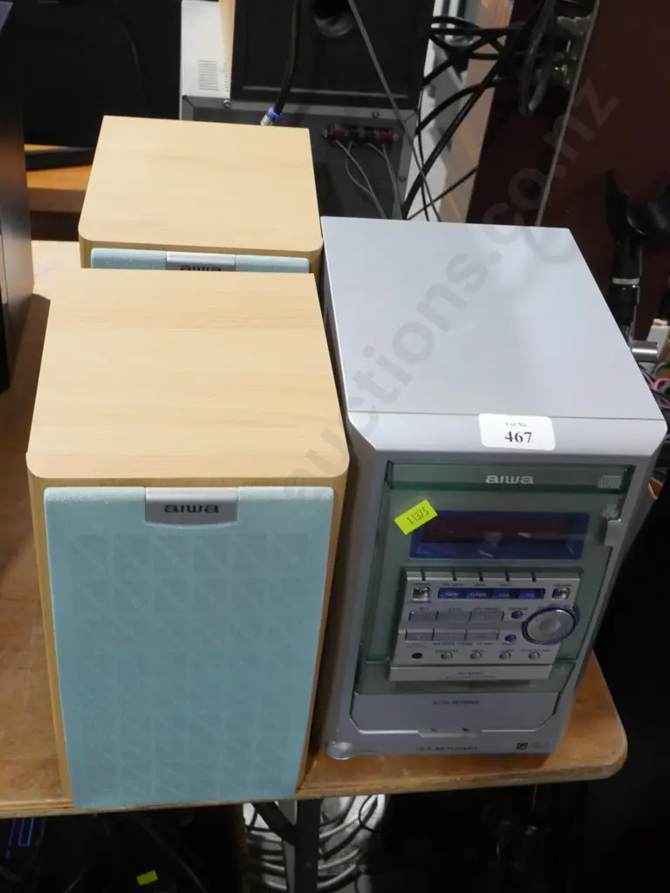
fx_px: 1084
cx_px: 335
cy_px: 446
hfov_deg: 34.3
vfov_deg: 44.8
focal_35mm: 42
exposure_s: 1/50
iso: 3200
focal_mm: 21
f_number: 9
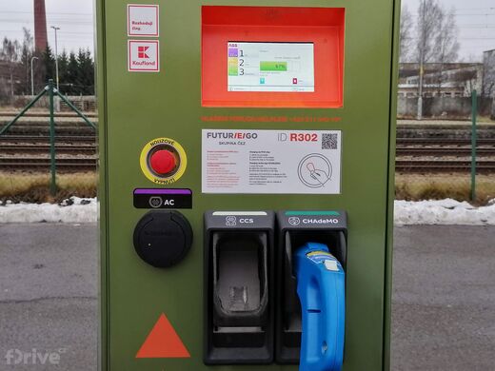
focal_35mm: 43
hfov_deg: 43.9
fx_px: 615
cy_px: 186
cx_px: 248
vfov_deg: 33.6
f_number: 1.8
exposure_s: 1/137
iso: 50
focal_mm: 5.3
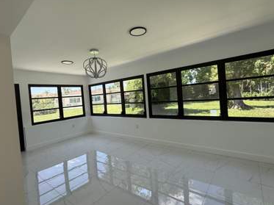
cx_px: 134
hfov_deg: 87.8
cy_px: 99
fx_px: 142
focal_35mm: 18
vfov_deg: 71.5
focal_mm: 2.22
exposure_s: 1/216
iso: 64
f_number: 2.2
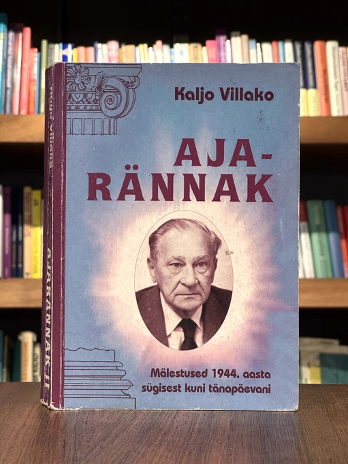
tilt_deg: +1.0
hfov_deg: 19.1
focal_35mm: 77
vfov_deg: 25.3
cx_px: 174
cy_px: 232
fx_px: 1032
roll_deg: -0.9
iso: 160
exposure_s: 1/99
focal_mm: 9
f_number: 2.8
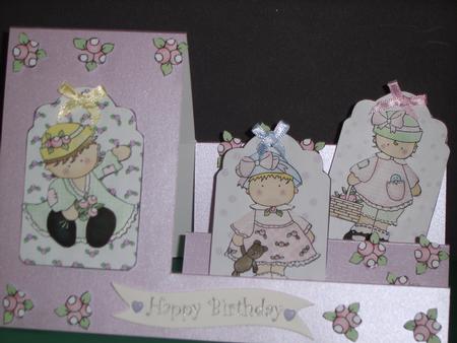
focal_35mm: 102
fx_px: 1347
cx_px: 228
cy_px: 172
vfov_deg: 14.5
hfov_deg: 19.3
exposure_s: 1/60
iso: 50
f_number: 4.8
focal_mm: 21.2
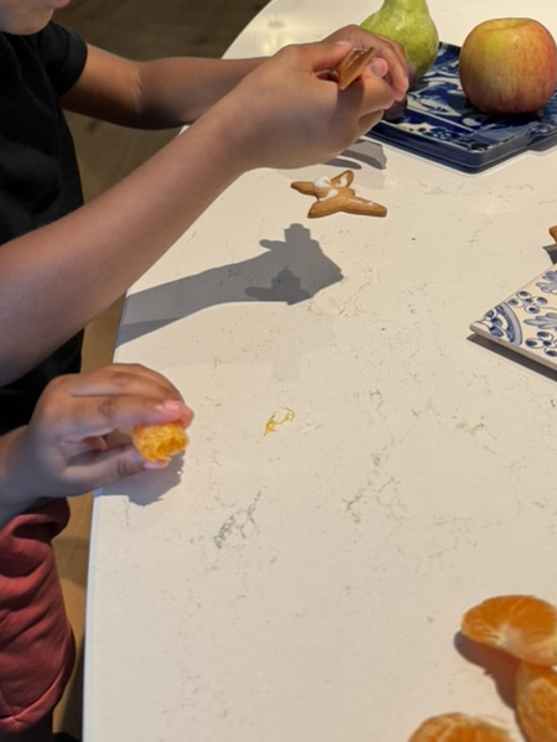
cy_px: 256
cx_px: 291
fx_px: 879
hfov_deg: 35.2
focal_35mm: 41
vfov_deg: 45.2
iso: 200
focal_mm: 6.76
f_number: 1.78
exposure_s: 1/100
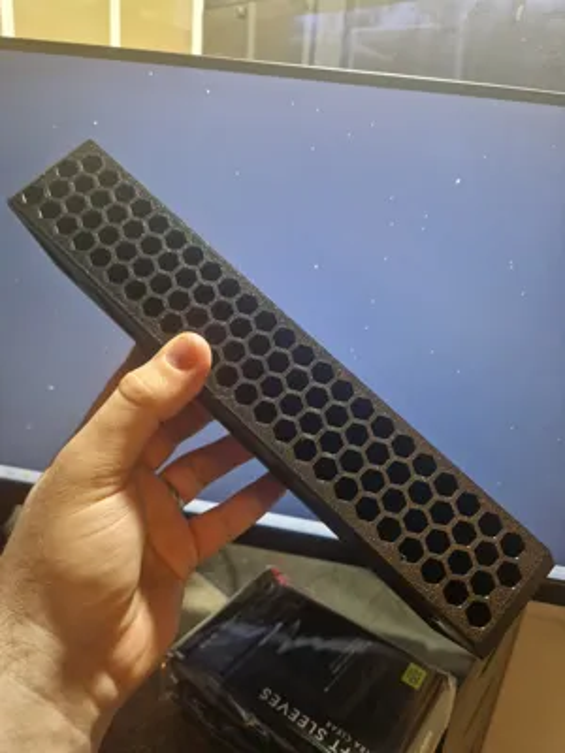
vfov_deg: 73.9
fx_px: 501
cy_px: 376
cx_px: 282
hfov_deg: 58.9
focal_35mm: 23
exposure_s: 1/50
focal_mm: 5.4
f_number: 1.8
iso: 640
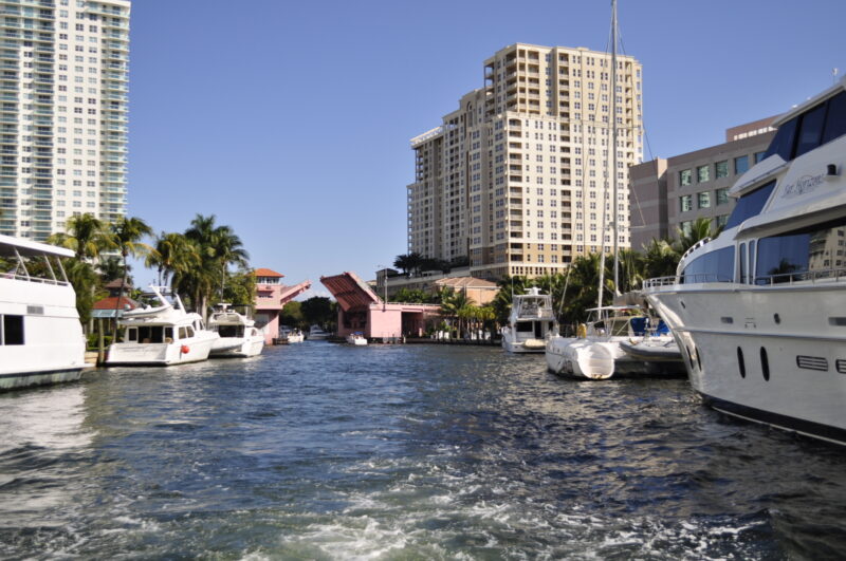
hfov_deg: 49.6
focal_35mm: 39
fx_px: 915
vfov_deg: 34.1
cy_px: 280
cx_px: 423
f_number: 4.2
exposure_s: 1/2000
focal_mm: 26
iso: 200
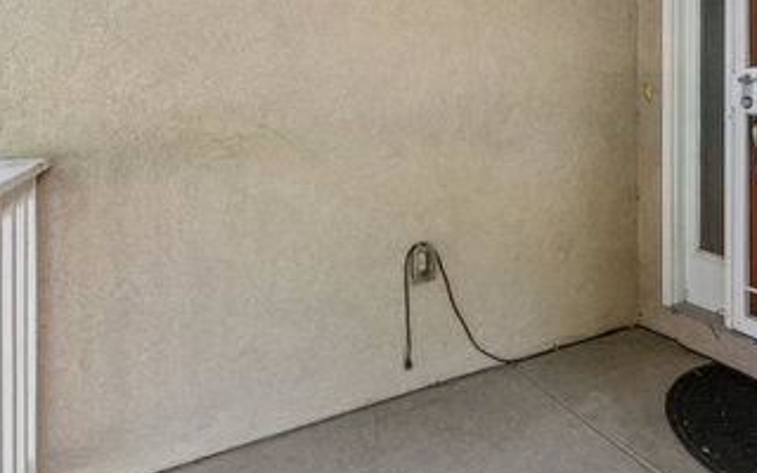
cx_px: 485
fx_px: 536
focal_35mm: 26
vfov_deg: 45.7
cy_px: 109
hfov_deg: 69.0
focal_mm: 17
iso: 100
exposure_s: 1/10
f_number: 8
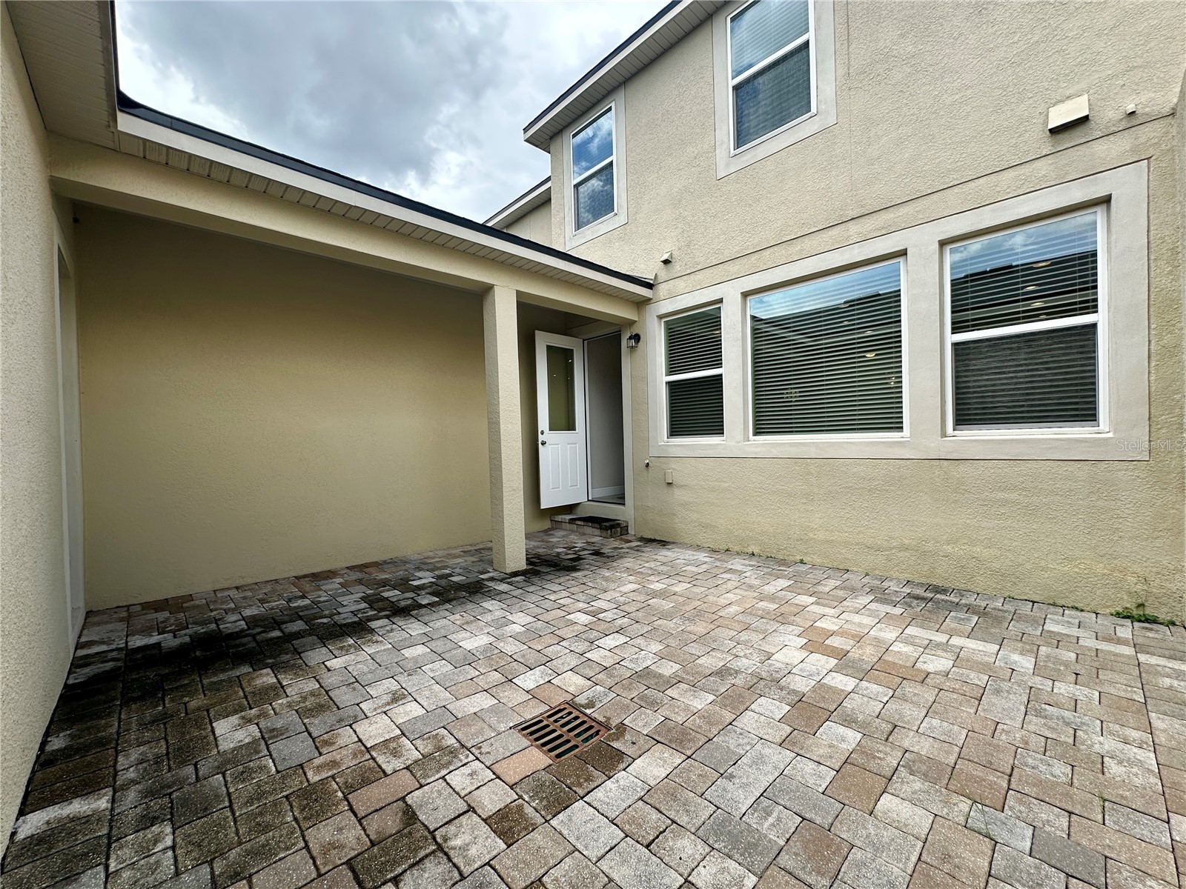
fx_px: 480
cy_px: 444
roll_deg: +1.1
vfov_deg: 85.7
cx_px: 593
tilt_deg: +0.8
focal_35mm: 14
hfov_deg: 102.1
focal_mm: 2.22
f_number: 2.2
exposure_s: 1/703
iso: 40
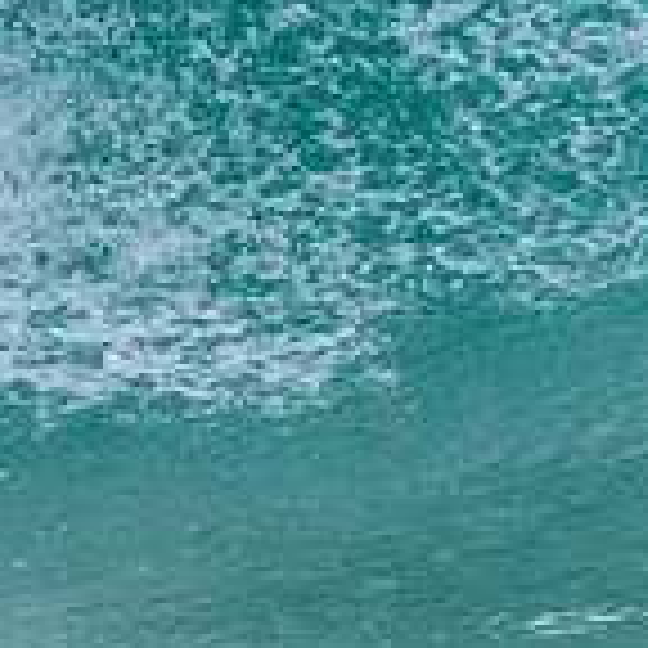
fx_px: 58221
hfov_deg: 0.6
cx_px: 1313
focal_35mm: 2749
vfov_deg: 0.6
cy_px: -276
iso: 3200
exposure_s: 1/2000
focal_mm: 660
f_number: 11
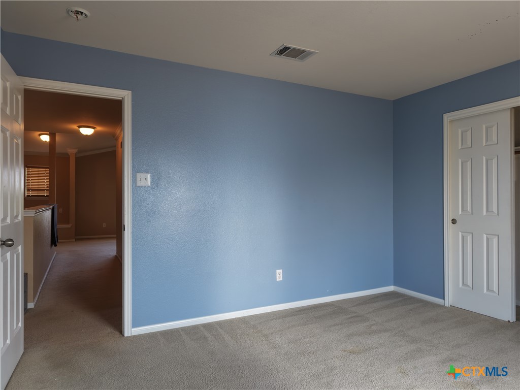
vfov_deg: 56.8
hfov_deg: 71.6
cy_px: 195
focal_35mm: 24
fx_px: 361
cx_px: 260
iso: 130
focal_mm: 8.67
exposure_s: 1/90
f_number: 1.8
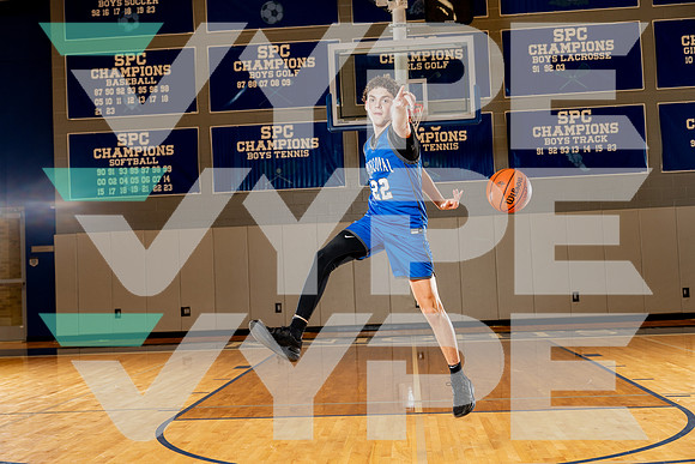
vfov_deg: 31.2
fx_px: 830
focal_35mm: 43
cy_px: 232
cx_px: 348
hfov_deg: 45.4
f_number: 4
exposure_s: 1/250
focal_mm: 43
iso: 320
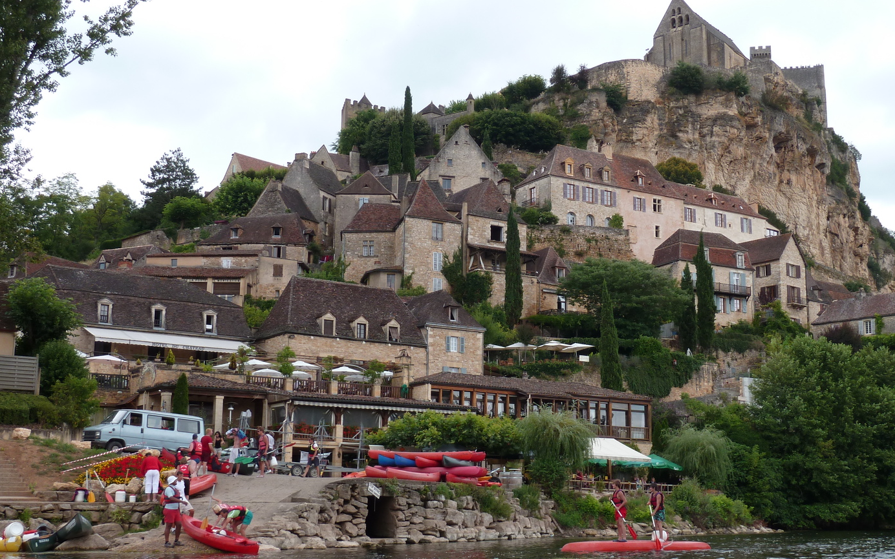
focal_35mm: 49
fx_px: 1195
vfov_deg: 26.3
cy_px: 286
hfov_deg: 40.9
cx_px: 516
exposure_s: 1/160
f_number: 3.6
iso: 80
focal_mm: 6.5
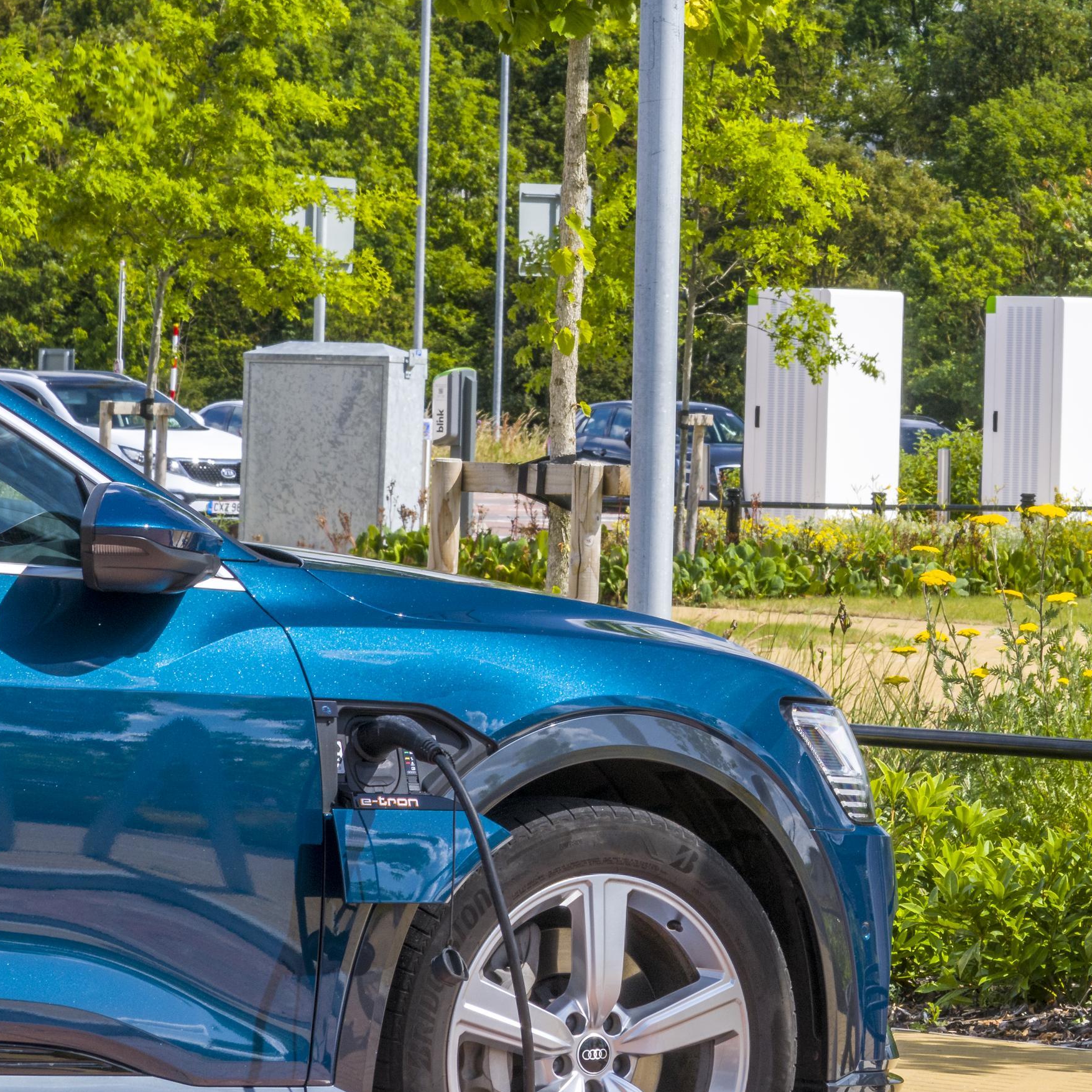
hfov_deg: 6.9
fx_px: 9065
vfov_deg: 6.9
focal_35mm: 254
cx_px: 1071
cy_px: 335
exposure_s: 1/30
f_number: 16
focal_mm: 105
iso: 125
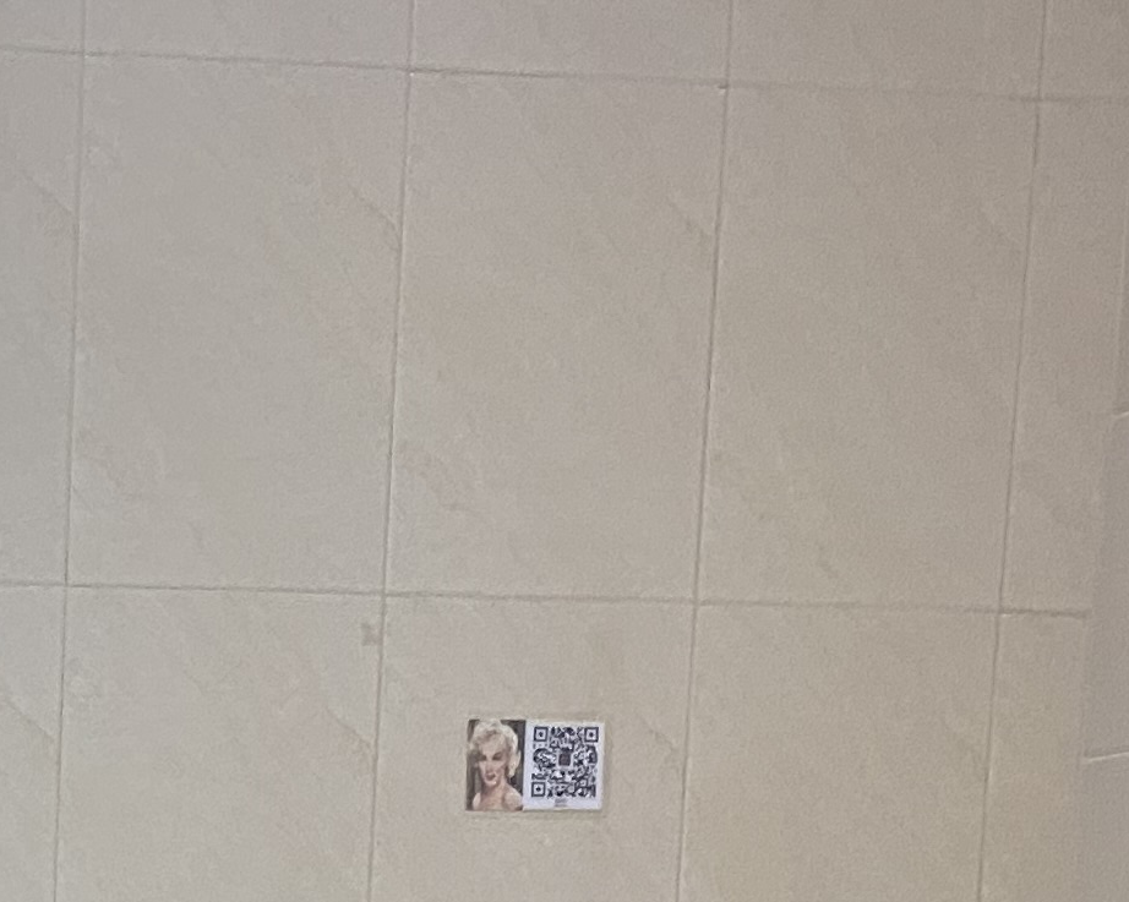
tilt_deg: -10.7
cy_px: 1841
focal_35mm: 111
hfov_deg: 16.2
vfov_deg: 12.2
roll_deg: -0.4
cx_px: -426
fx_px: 3708
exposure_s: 1/60
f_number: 1.8
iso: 250
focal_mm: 4.25
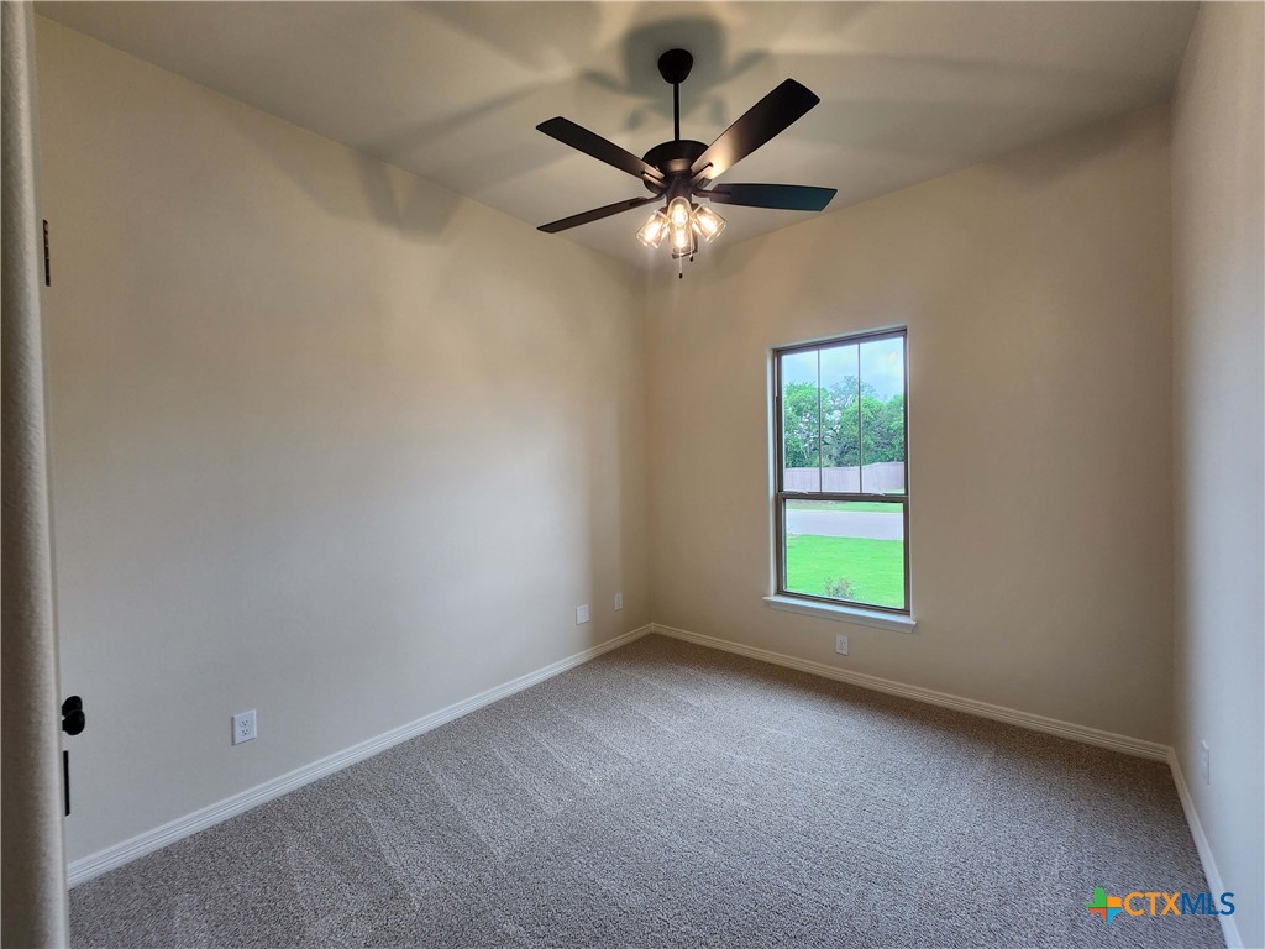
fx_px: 475
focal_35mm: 13
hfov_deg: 106.2
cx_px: 632
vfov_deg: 89.9
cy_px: 474
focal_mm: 2.2
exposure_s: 1/60
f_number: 2.2
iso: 64
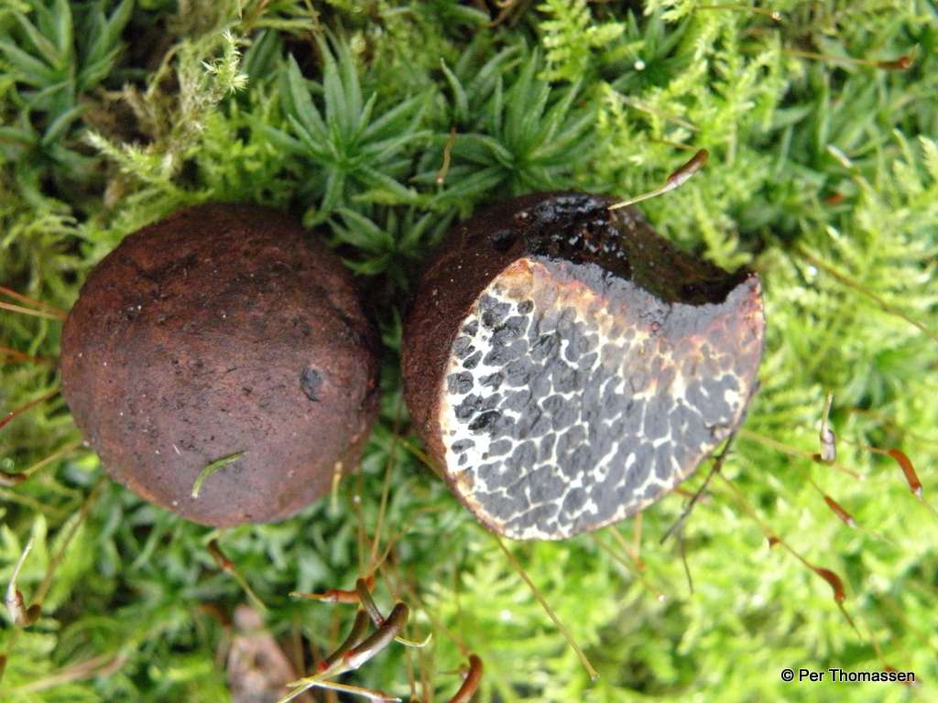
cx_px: 469
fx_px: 2059
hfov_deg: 25.7
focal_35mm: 76
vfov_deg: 19.4
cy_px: 352
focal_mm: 13.62
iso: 800
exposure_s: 1/80
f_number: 3.4
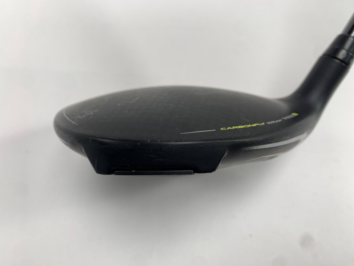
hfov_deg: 67.3
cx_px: 177
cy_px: 133
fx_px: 266
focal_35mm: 26
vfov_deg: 53.1
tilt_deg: -61.7
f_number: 1.8
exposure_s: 1/120
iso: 25
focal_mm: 4.25
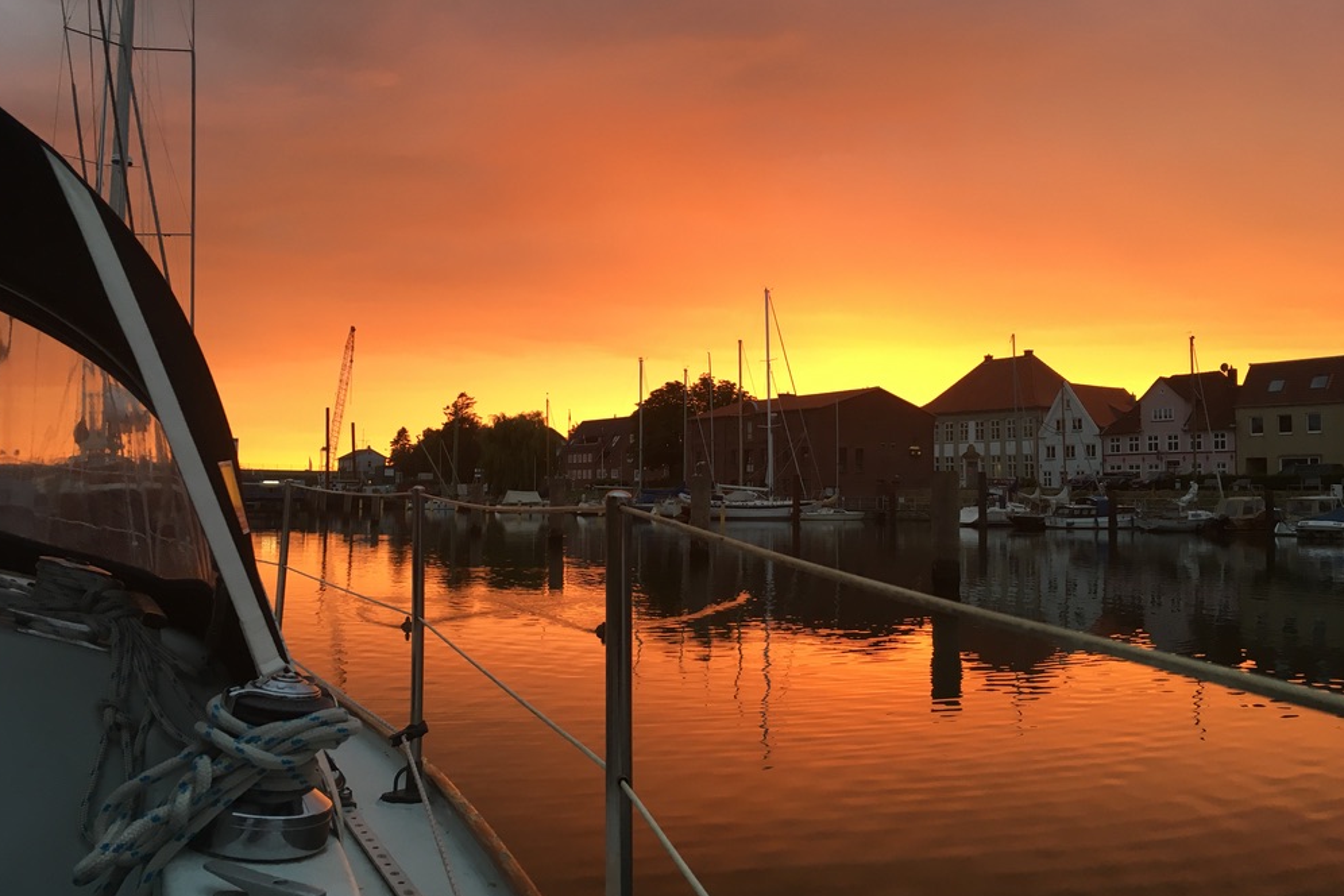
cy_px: 430
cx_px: 671
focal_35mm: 31
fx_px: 1157
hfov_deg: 60.3
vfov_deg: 42.3
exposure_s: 1/33
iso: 32
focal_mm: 4.15
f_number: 2.2
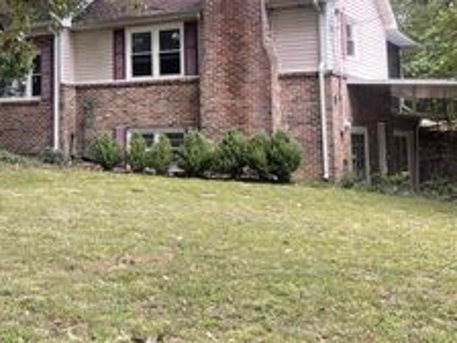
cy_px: 56
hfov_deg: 31.8
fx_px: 766
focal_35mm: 58
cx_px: 57
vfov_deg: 24.7
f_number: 1.6
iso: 32
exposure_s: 1/121
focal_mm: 5.1
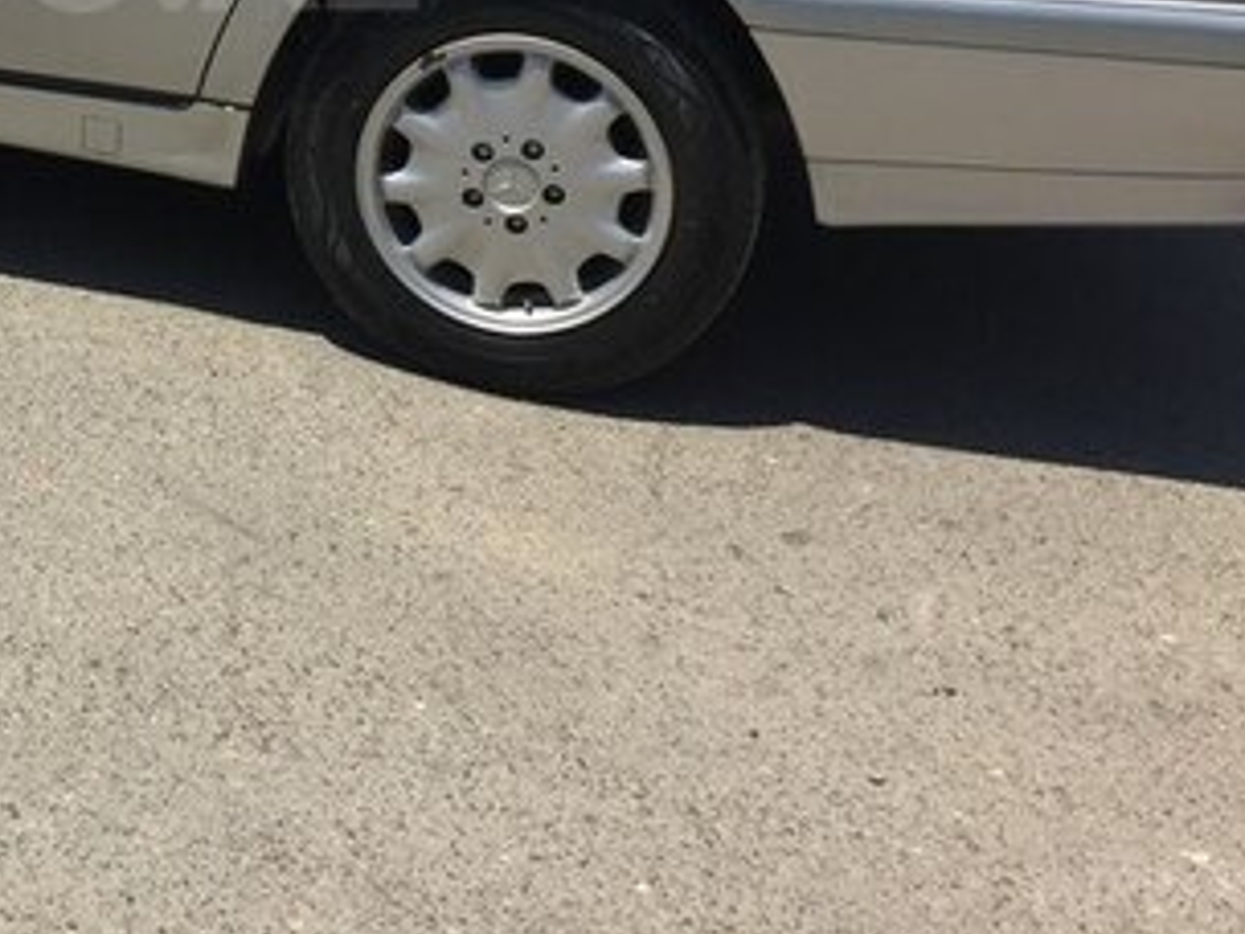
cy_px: -51
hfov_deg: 28.8
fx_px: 2266
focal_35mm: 63
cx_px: 0
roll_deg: -3.9
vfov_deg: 22.2
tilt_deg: -14.3
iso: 32
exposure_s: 1/3049
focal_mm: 4.15
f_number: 2.2
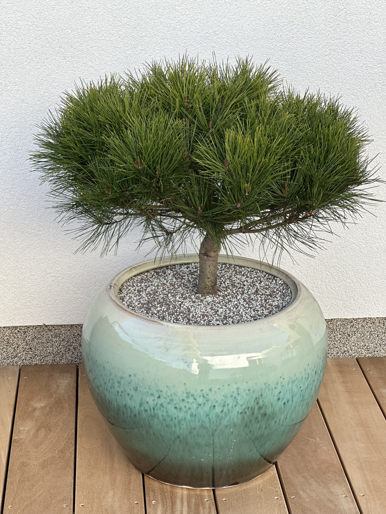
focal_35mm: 77
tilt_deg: -19.5
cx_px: 193
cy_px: 257
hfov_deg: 19.1
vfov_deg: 25.3
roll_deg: -1.1
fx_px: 1145
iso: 25
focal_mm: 9
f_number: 2.8
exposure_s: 1/121
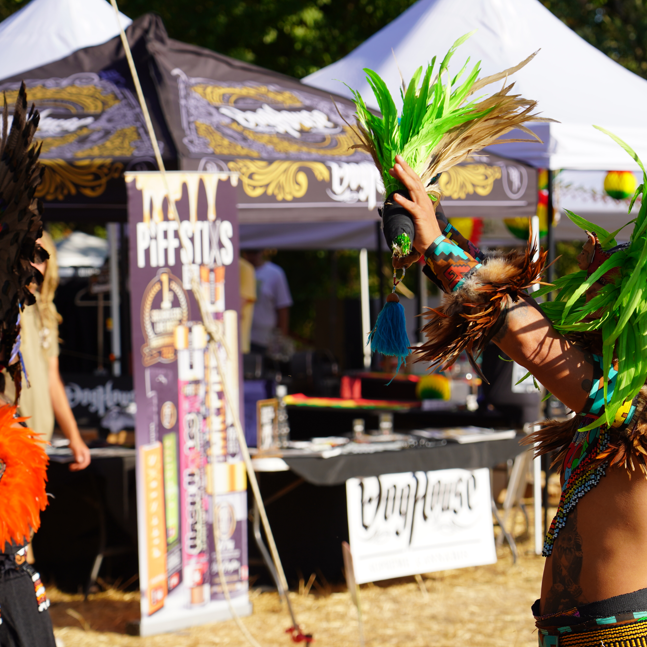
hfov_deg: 13.0
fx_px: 2834
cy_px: 324
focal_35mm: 134
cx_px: 322
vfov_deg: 13.0
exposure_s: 1/320
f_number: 5.6
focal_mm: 105
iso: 100
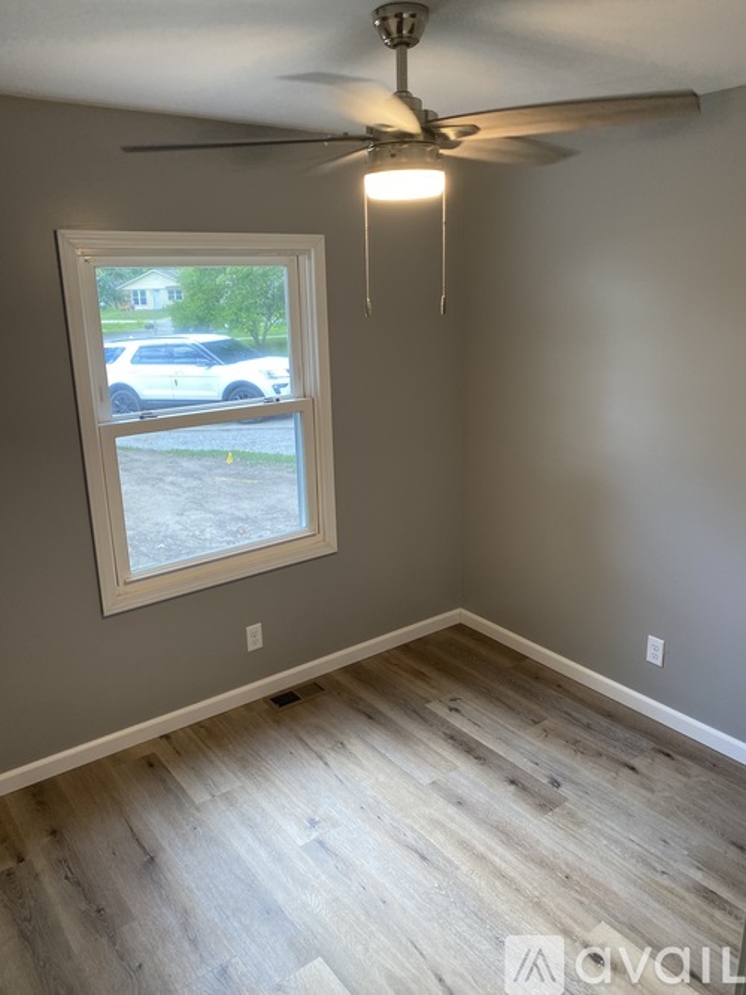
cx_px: 373
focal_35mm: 26
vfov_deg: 67.3
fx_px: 747
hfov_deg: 53.0
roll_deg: +0.6
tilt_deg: -14.4
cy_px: 498
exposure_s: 1/60
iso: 64
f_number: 1.8
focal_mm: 4.25
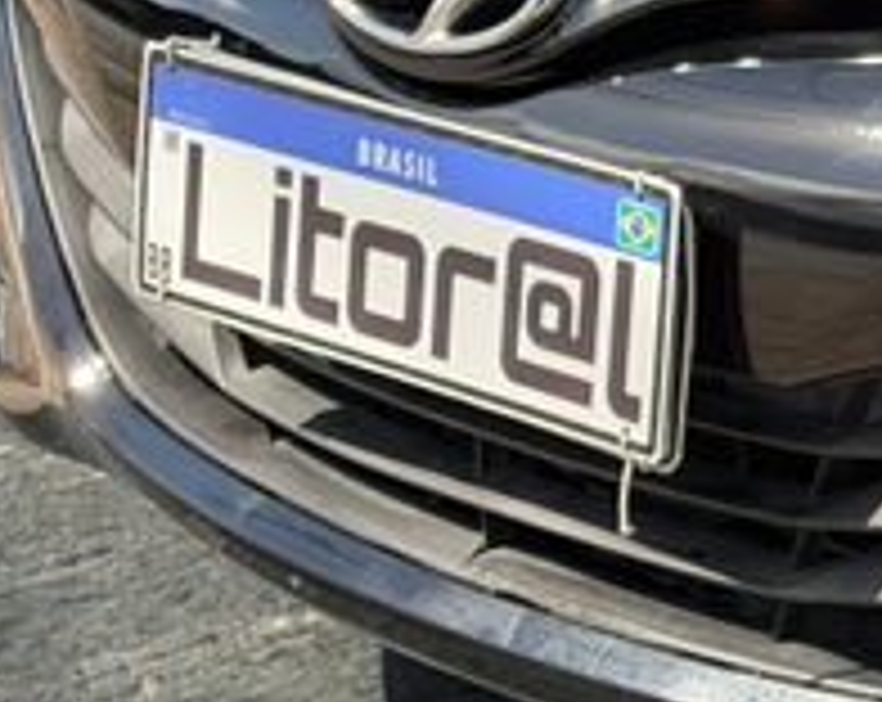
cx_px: 1336
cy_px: 135
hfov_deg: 10.2
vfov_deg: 8.4
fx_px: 4794
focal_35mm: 184
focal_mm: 6.76
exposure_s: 1/1883
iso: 100
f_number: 1.78
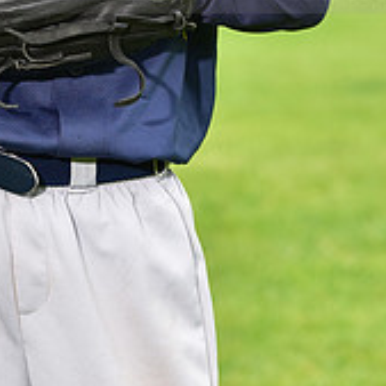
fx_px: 4958
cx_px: -10
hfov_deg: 4.5
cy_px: -59
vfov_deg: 4.4
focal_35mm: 393
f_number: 5.6
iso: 400
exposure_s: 1/250
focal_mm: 135
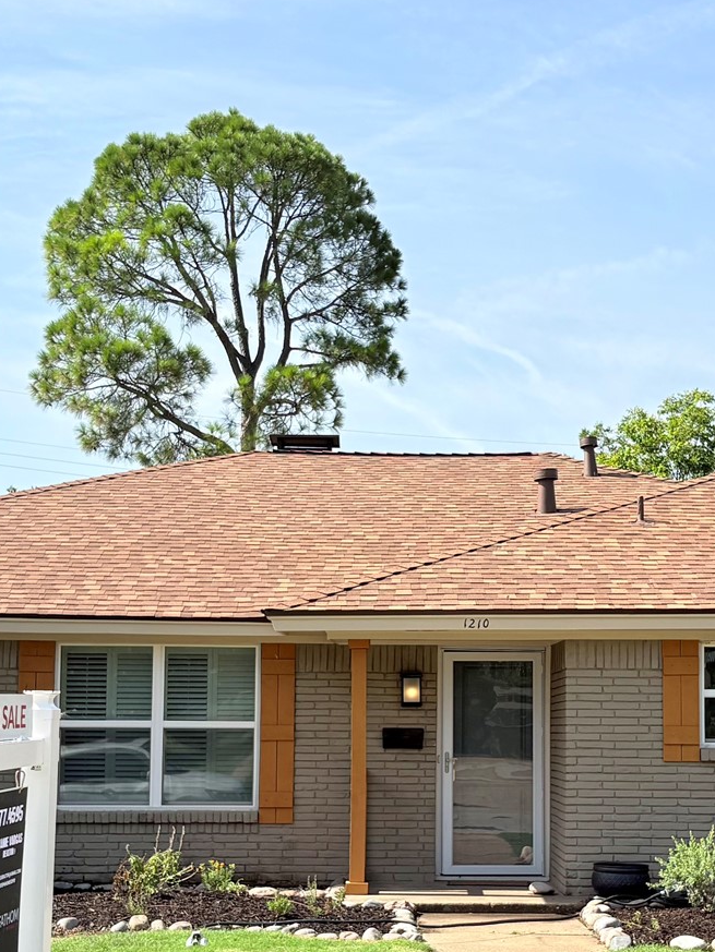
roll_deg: -0.1
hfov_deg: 24.0
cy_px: 623
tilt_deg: +3.4
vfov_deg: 31.5
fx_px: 1680
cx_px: 456
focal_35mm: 61
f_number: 1.6
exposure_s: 1/2985
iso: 64
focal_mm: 5.96
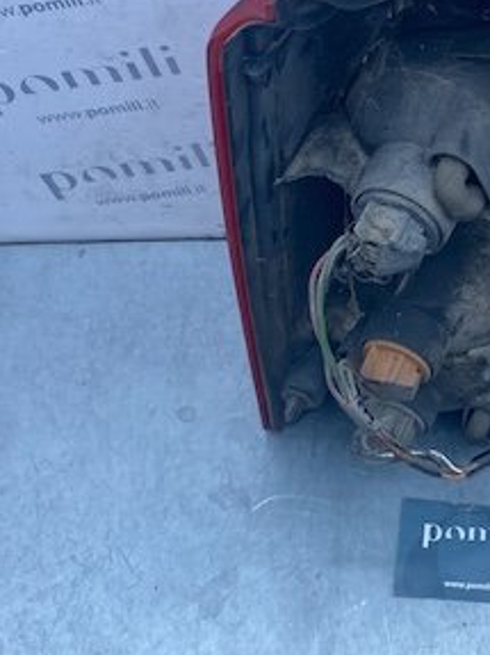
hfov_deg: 24.2
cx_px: 474
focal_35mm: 58
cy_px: 313
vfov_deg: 33.2
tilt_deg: -60.3
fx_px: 1095
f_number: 1.8
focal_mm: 4.25
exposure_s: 1/858
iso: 32
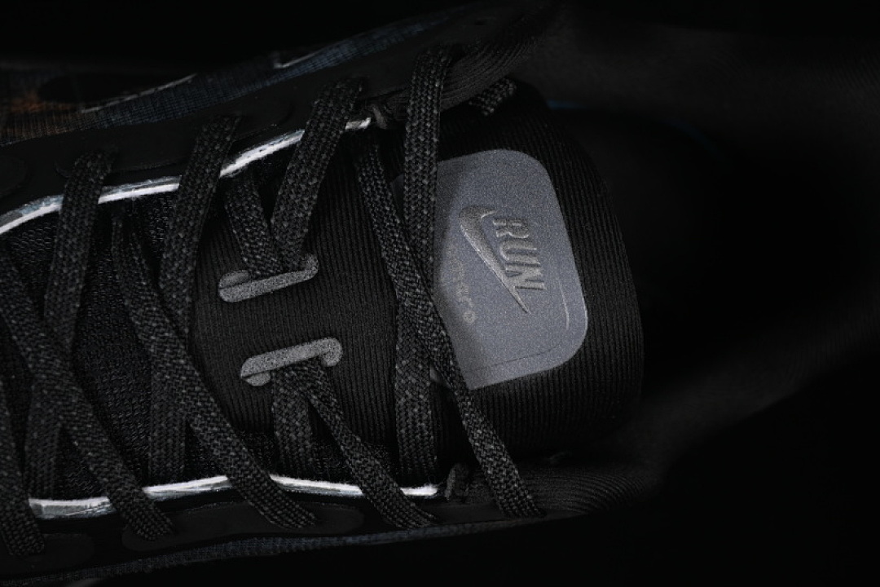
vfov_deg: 18.2
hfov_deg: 27.0
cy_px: 294
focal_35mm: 75
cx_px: 440
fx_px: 1833
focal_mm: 50
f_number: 6.3
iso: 160
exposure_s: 1/50
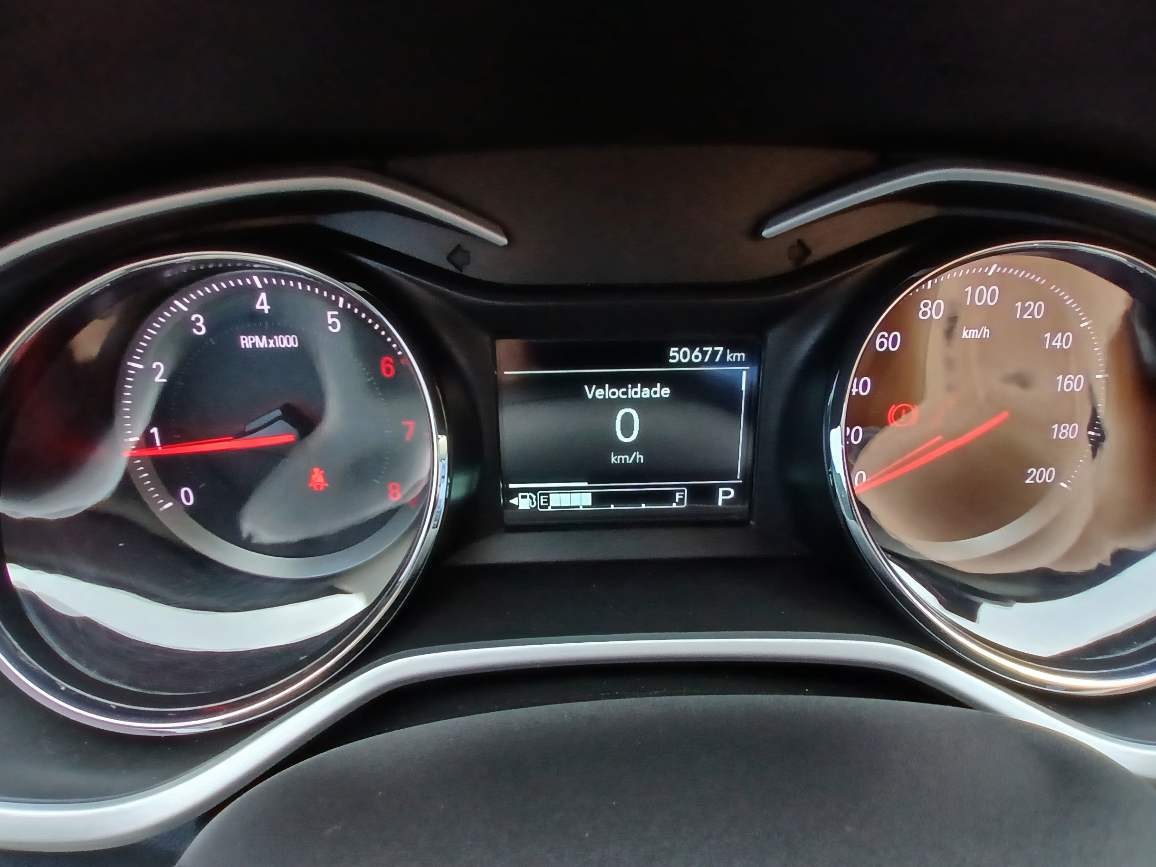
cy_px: 414
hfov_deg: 87.7
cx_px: 564
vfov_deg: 71.6
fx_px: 601
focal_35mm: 18
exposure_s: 1/30
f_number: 2.2
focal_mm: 1.4
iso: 125
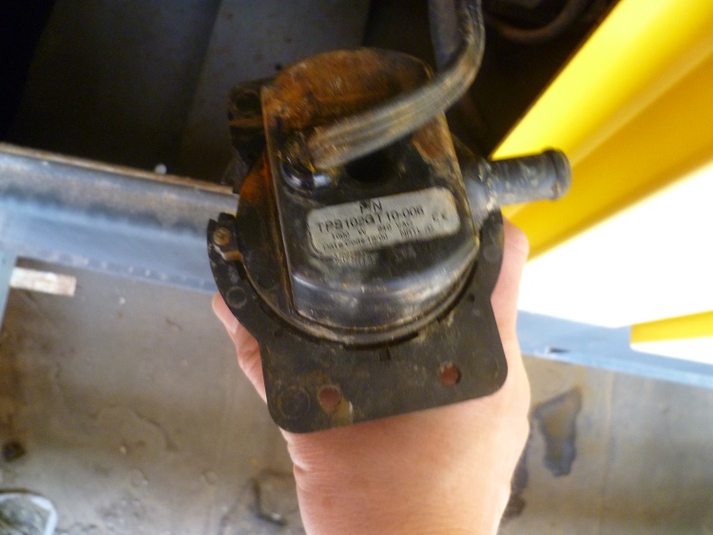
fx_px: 577
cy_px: 268
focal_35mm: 28
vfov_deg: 49.8
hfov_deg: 63.4
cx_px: 356
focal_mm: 5
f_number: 3.3
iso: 400
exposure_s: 1/20
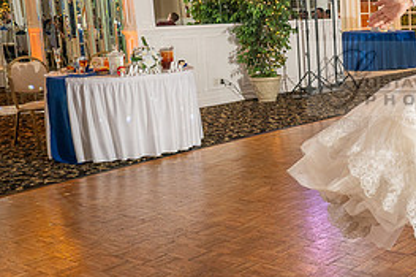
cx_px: 470
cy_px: 96
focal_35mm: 56
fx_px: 647
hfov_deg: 31.2
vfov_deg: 24.1
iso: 640
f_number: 3.2
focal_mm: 24
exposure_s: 1/160
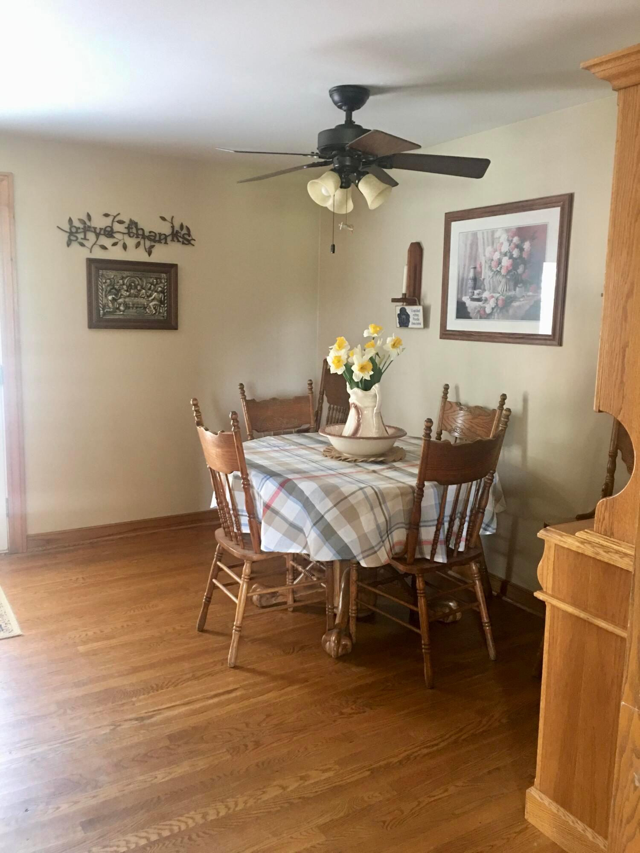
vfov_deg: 61.7
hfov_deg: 48.2
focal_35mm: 29
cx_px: 320
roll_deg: -1.9
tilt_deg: -8.6
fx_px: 715
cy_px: 426
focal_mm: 4.15
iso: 100
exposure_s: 1/10
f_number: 2.2
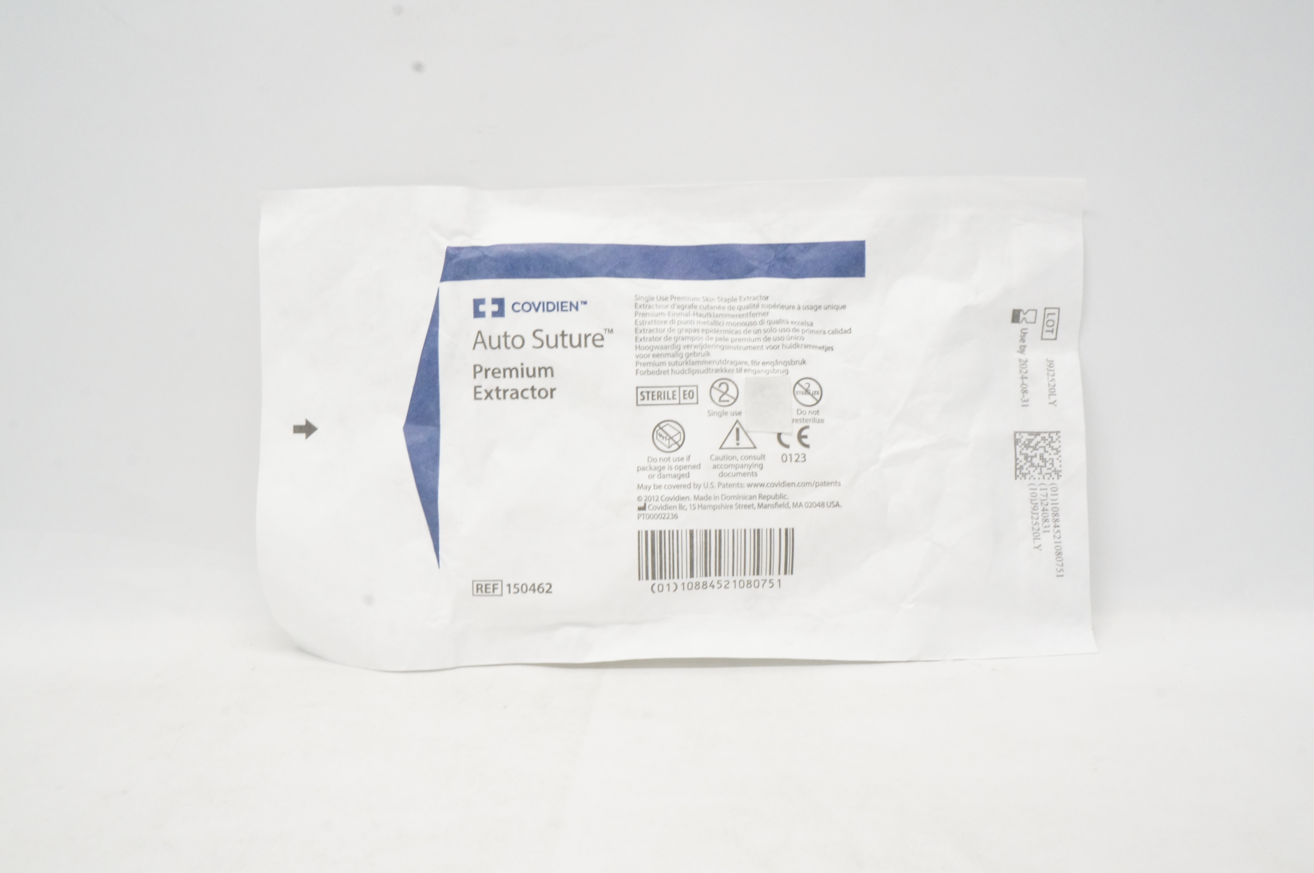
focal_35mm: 40
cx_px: 657
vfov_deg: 32.9
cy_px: 436
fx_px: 1477
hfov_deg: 48.0
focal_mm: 27
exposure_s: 1/20
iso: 1600
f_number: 16
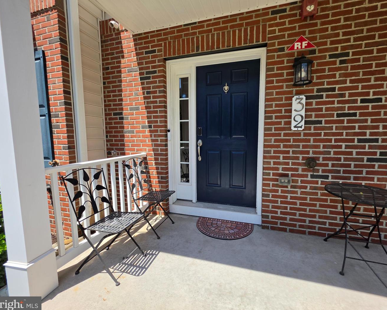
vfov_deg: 88.0
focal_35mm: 14
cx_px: 203
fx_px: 160
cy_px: 153
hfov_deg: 100.6
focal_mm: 2.2
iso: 40
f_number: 1.9
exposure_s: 1/2000
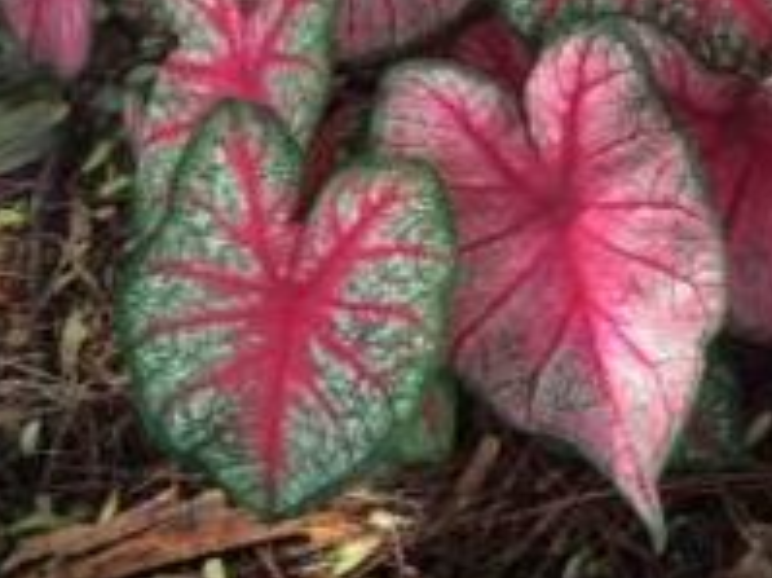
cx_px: 1354
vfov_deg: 12.7
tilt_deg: -51.6
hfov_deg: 15.4
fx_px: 2496
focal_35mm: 112
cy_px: -209
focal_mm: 4.15
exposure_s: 1/120
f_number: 2.2
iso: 32
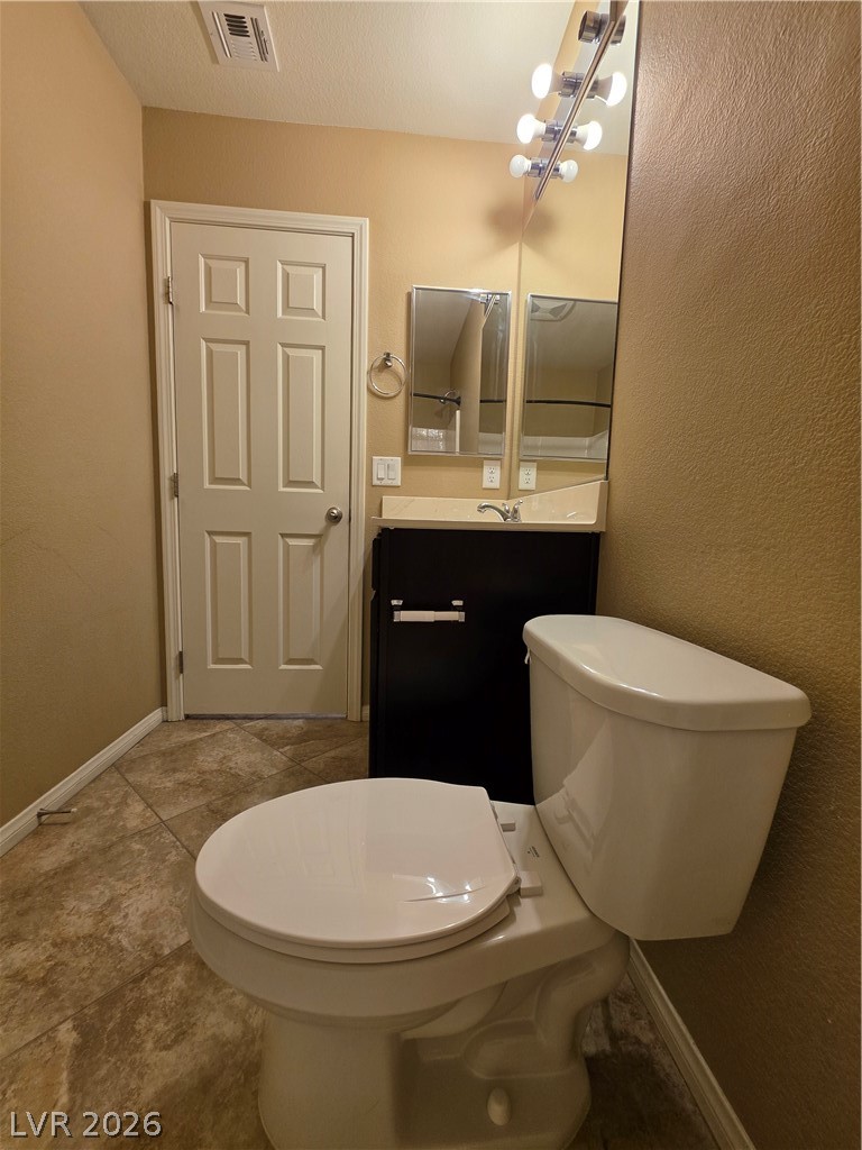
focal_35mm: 13
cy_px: 575
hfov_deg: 89.9
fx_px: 432
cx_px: 431
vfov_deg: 106.2
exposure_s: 1/120
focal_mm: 2.2
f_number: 1.9
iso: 100
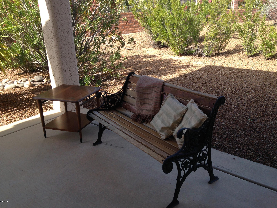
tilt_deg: -20.7
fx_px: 264
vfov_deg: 42.9
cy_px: 104
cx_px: 138
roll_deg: +0.6
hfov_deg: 55.4
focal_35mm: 33
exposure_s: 1/507
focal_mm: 4.12
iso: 50
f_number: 2.4
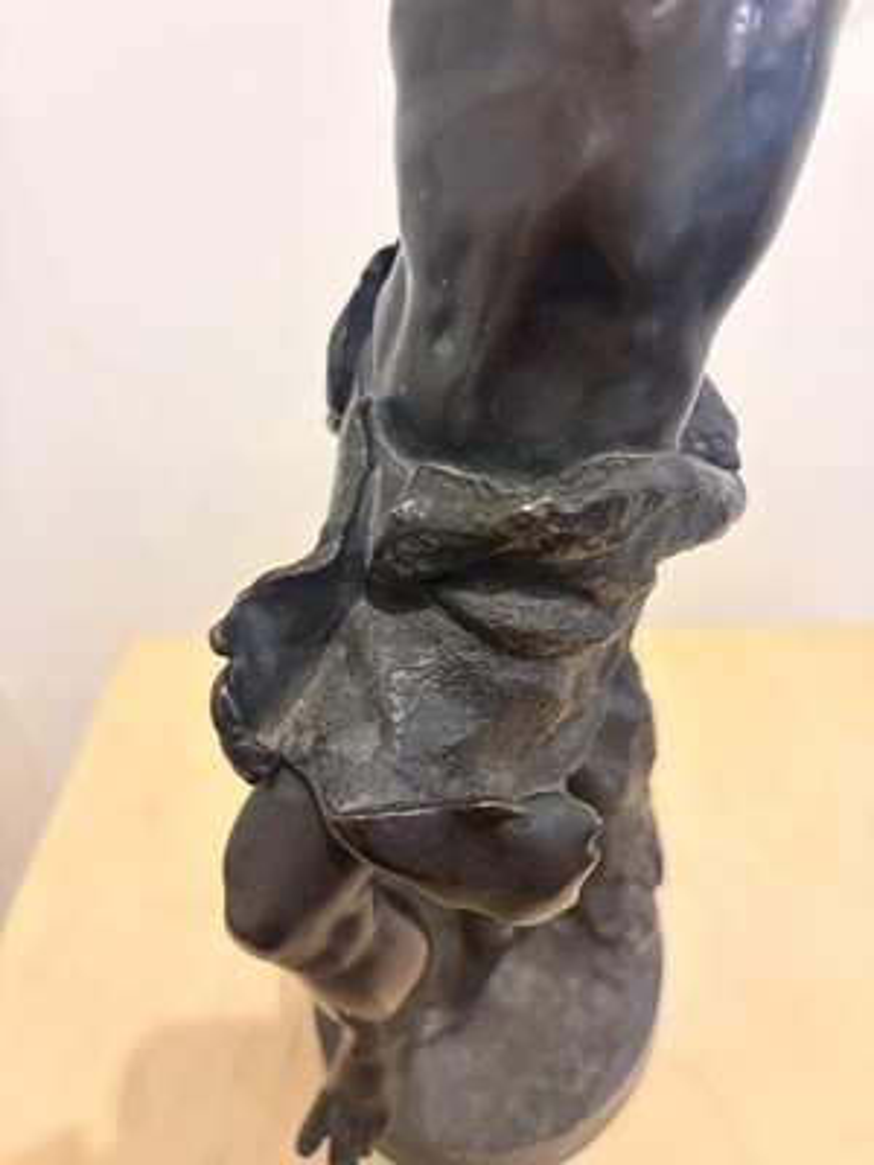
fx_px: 875
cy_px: 582
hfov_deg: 53.1
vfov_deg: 67.3
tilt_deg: -39.2
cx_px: 437
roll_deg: +4.9
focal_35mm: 26
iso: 320
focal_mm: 5.96
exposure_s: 1/50
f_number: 1.6
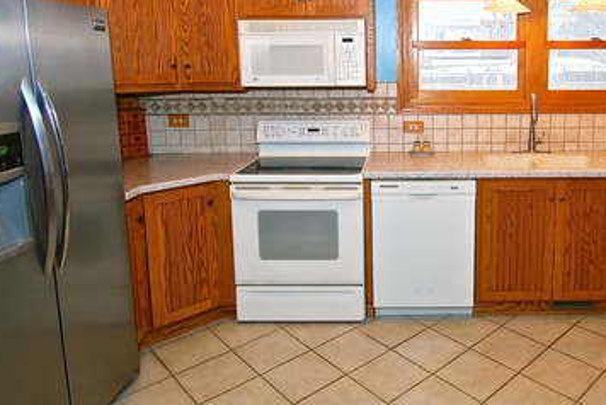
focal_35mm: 27
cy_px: 131
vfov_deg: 47.1
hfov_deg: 65.3
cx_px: 410
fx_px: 455
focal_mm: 10
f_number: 4
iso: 200
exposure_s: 1/60
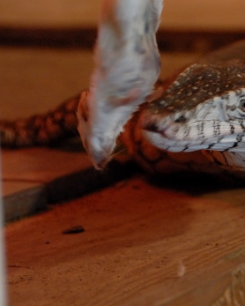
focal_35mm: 373
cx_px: 226
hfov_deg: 4.1
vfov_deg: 5.2
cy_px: 66
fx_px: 3381
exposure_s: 1/40
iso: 800
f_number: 5.3
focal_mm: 95
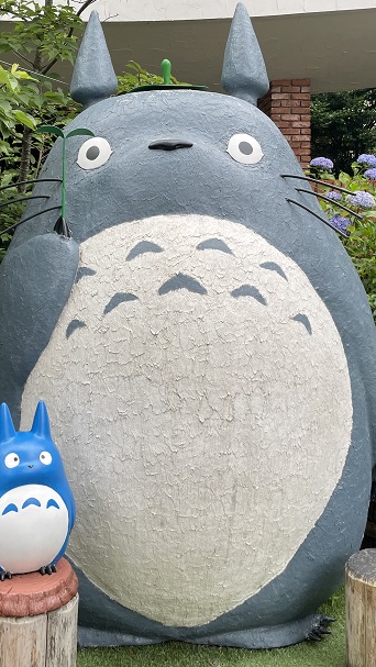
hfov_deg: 30.9
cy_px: 332
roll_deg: +1.1
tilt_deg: -3.8
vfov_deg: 52.8
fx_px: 673
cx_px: 115
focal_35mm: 38
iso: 32
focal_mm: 4.2
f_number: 1.6
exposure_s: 1/491
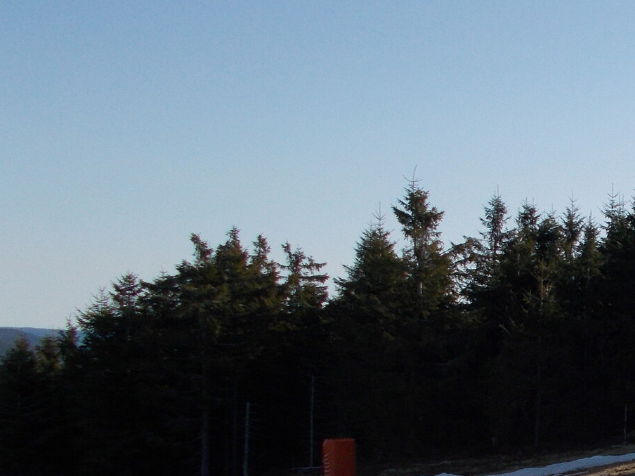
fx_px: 1266
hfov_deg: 25.1
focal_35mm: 69
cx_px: 784
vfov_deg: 20.5
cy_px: 497
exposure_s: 1/160
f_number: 8
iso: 80
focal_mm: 4.6
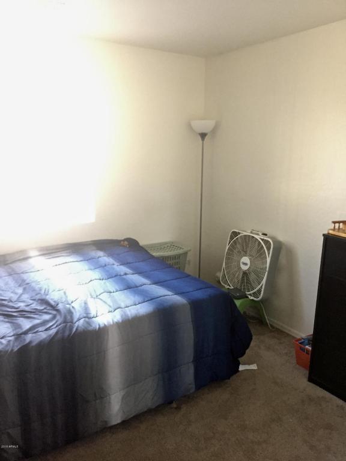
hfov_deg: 48.2
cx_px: 173
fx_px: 386
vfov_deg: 61.7
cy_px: 230
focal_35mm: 29
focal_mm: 4.15
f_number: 2.2
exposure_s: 1/15
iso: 500
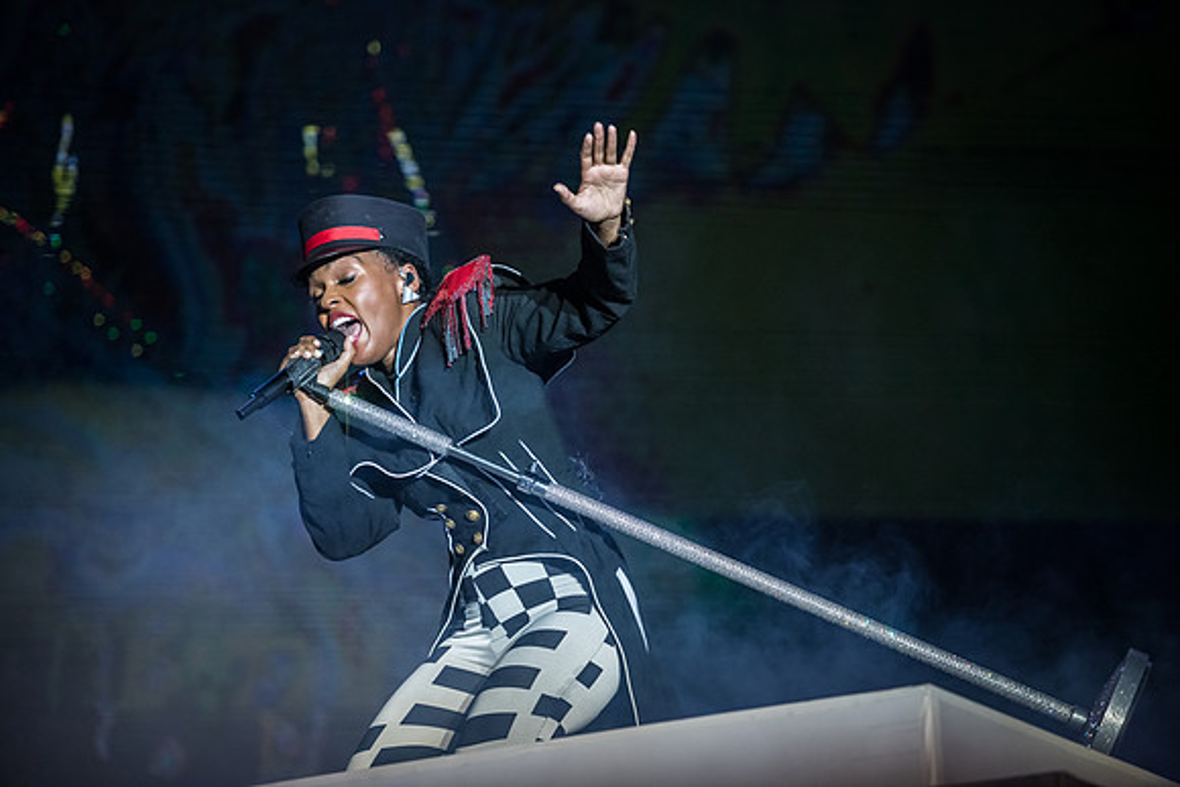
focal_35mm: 175
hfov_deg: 11.7
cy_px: 394
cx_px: 590
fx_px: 5737
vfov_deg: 7.9
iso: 3200
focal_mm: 175
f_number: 2.8
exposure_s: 1/1600
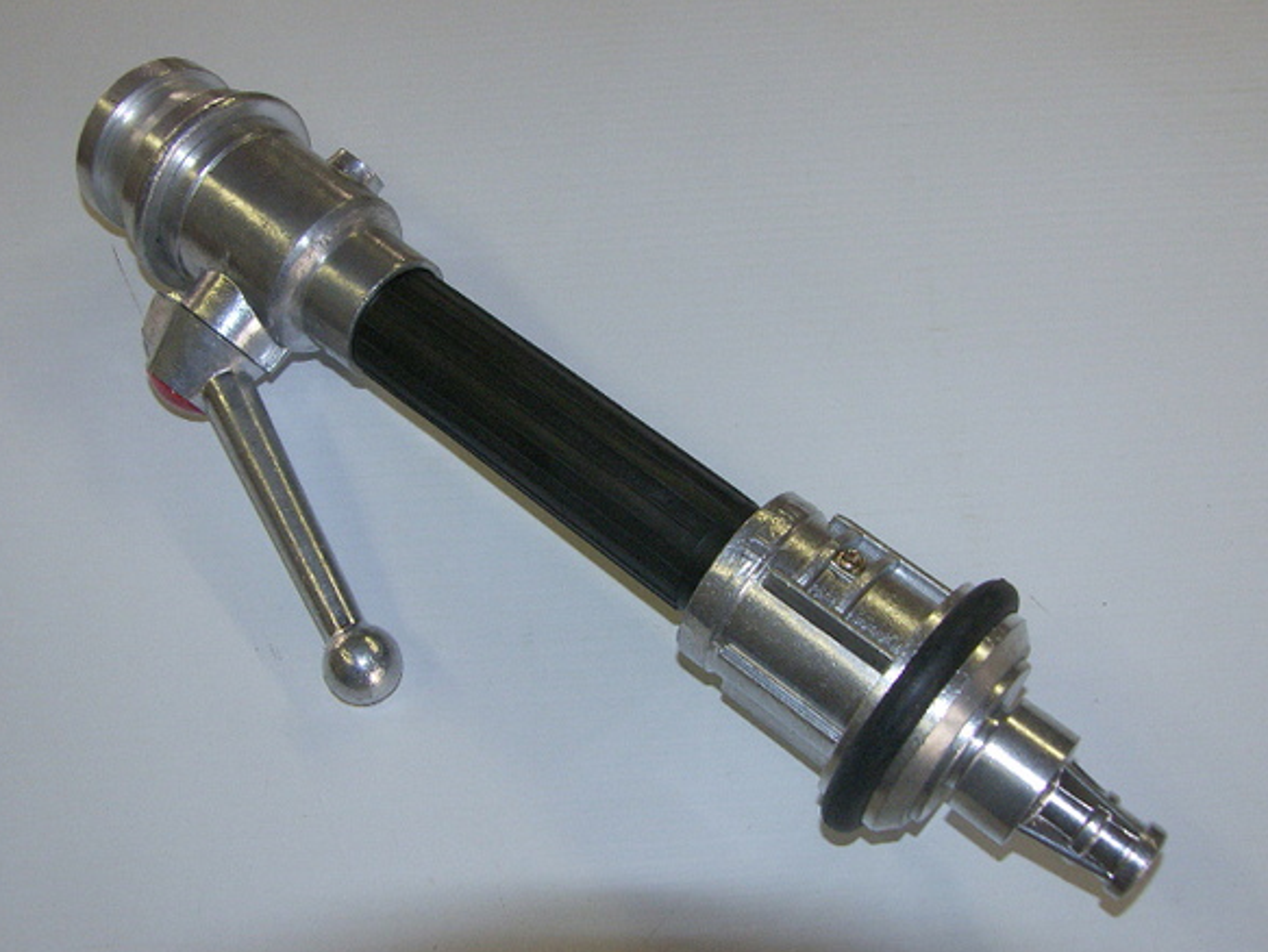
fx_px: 1320
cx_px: 633
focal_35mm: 36
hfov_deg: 51.3
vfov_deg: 39.7
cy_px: 487
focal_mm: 9
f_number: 3.2
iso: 200
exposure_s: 1/125
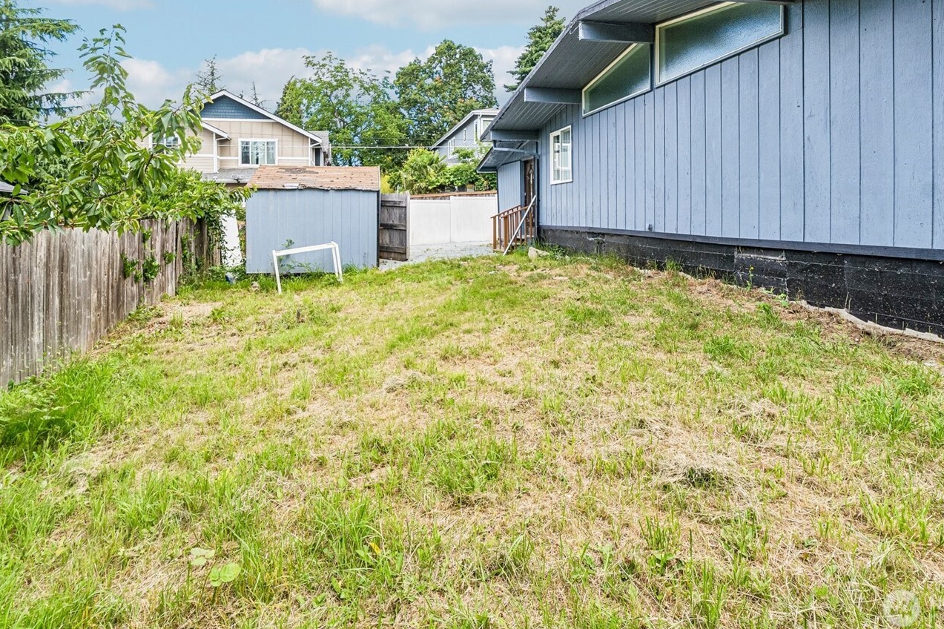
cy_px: 217
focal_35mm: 20
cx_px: 434
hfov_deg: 83.8
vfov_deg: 60.6
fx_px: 524
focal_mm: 10
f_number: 9
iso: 250
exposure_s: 1/125
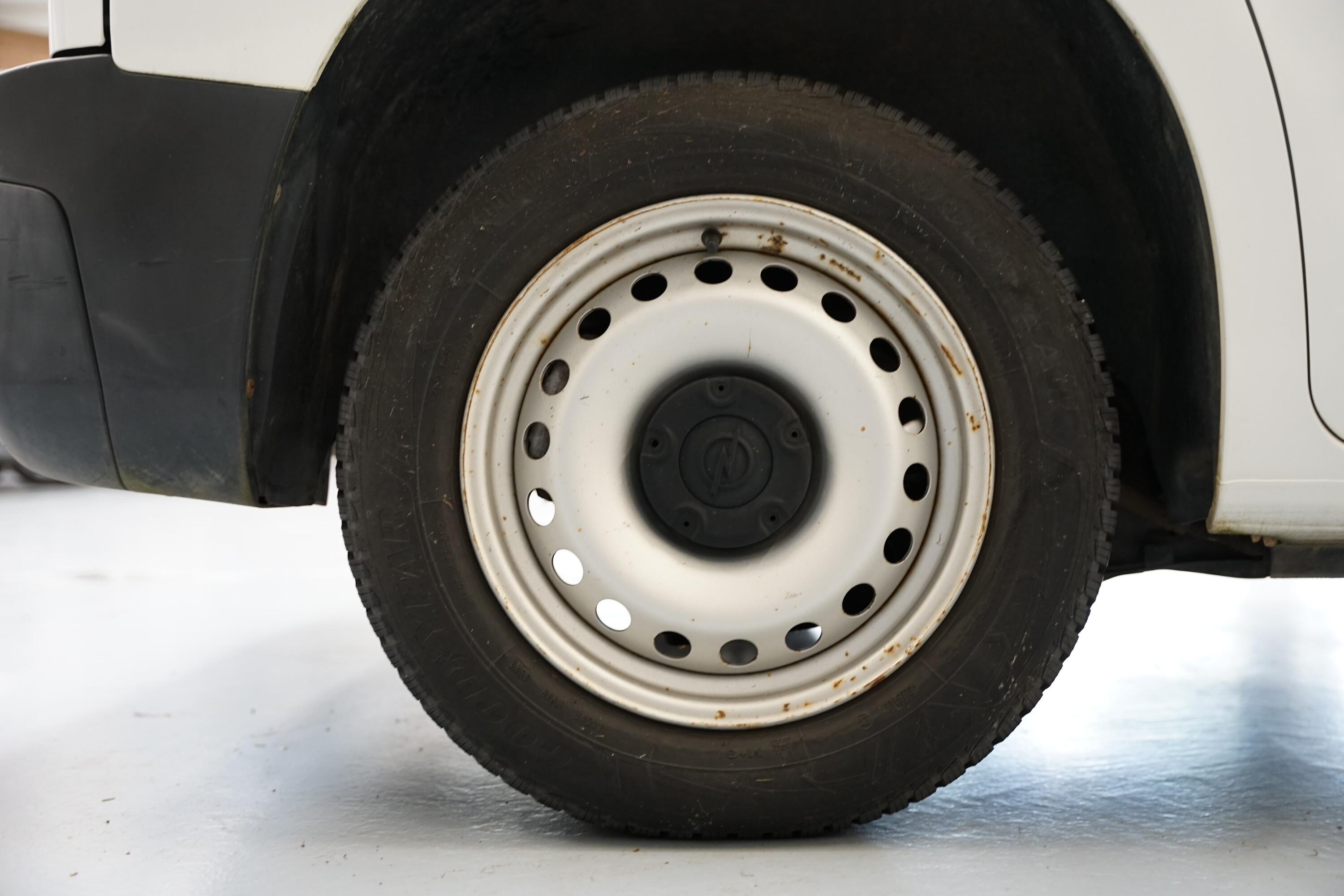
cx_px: 672
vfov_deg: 33.6
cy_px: 448
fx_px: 1482
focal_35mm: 40
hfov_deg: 48.8
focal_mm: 39.7
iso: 1000
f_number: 2.8
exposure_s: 1/60
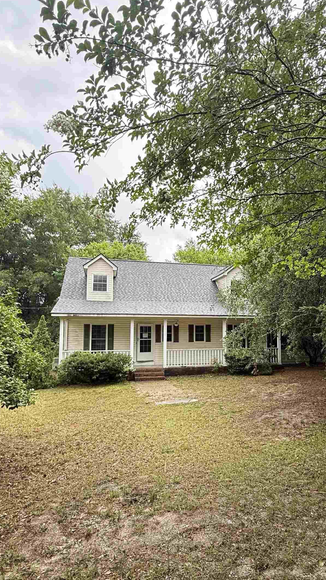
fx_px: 338
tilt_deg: +4.0
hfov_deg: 50.9
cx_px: 205
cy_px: 306
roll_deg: +0.9
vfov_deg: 81.1
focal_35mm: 22
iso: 64
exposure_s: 1/214
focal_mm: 2.22
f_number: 2.2
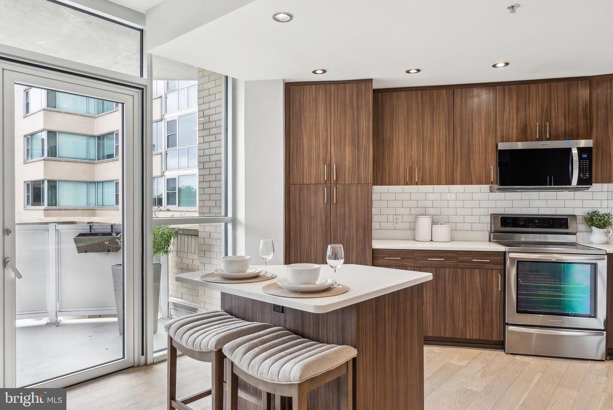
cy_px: 205
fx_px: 409
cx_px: 306
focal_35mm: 24
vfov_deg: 53.2
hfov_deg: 73.7
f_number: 9
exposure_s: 1.3
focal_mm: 24
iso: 250
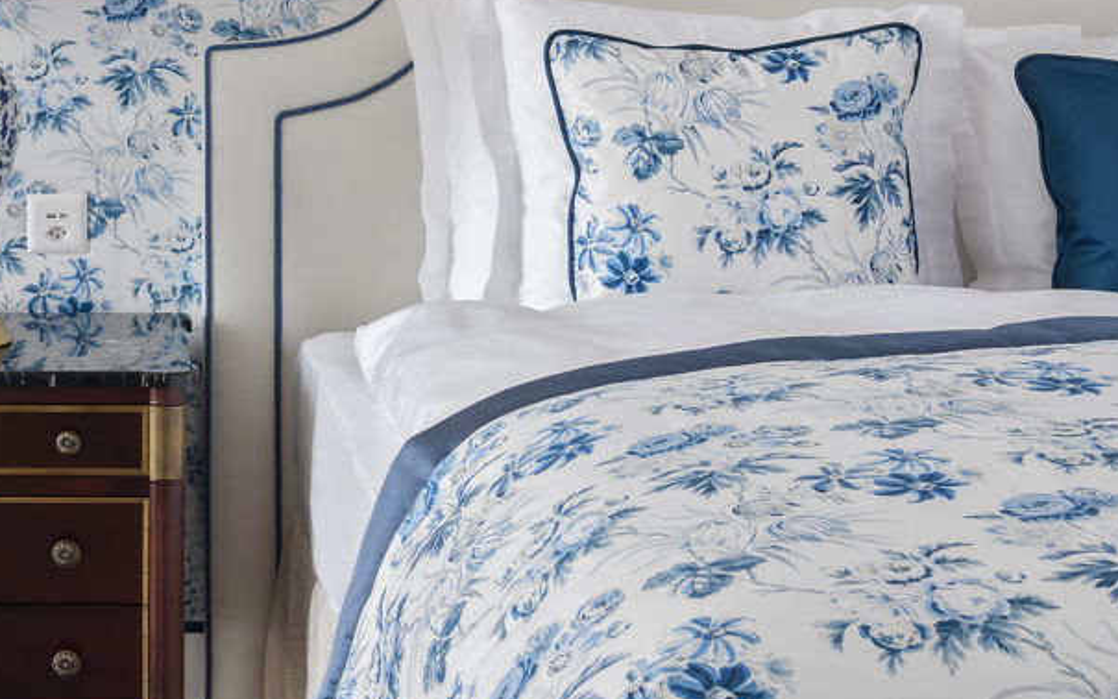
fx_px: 1523
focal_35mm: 50
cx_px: 431
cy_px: 323
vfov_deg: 25.8
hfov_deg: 40.1
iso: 100
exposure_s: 1/1.67
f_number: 14
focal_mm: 29
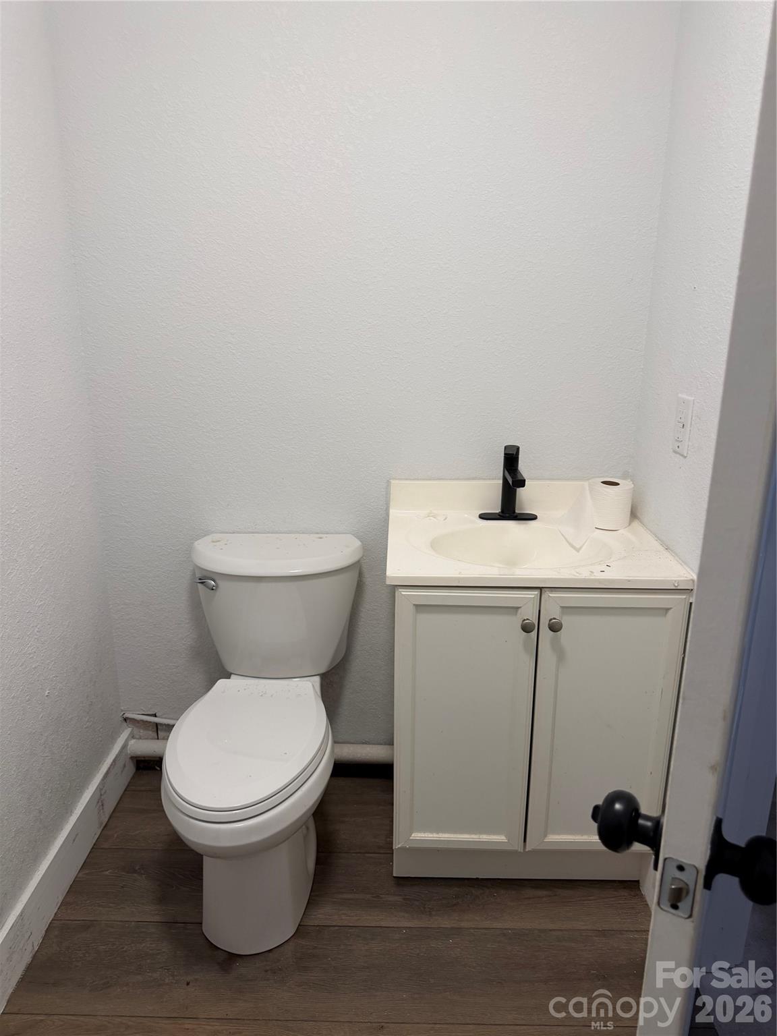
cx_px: 388
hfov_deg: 56.8
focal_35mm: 24
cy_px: 518
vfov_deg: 71.6
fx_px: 718
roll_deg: +0.1
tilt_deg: -16.2
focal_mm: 6.76
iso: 125
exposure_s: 1/120
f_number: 1.78
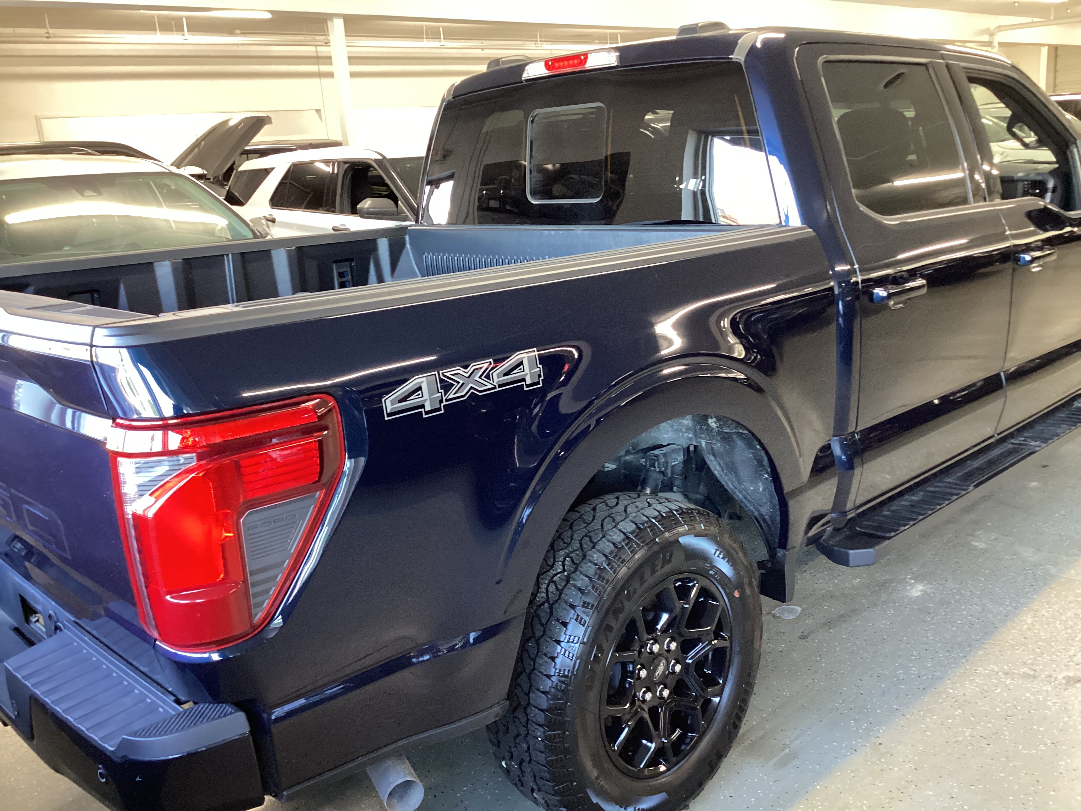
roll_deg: +4.0
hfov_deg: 58.4
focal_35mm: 31
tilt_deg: -16.2
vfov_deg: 45.4
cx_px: 540
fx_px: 968
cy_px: 406
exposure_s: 1/33
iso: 320
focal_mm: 3.3
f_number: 2.4
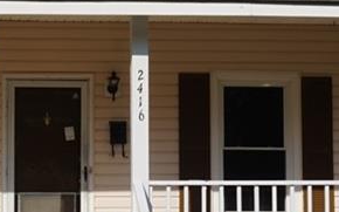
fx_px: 1245
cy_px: 122
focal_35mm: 135
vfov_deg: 9.7
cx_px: 62
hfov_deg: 15.4
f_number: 14
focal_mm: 25
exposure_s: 1/160
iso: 100
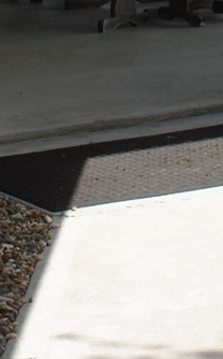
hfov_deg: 7.3
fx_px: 1745
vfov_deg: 10.7
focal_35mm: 179
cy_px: -373
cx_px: 139
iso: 100
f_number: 7.1
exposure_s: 1/200
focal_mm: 18
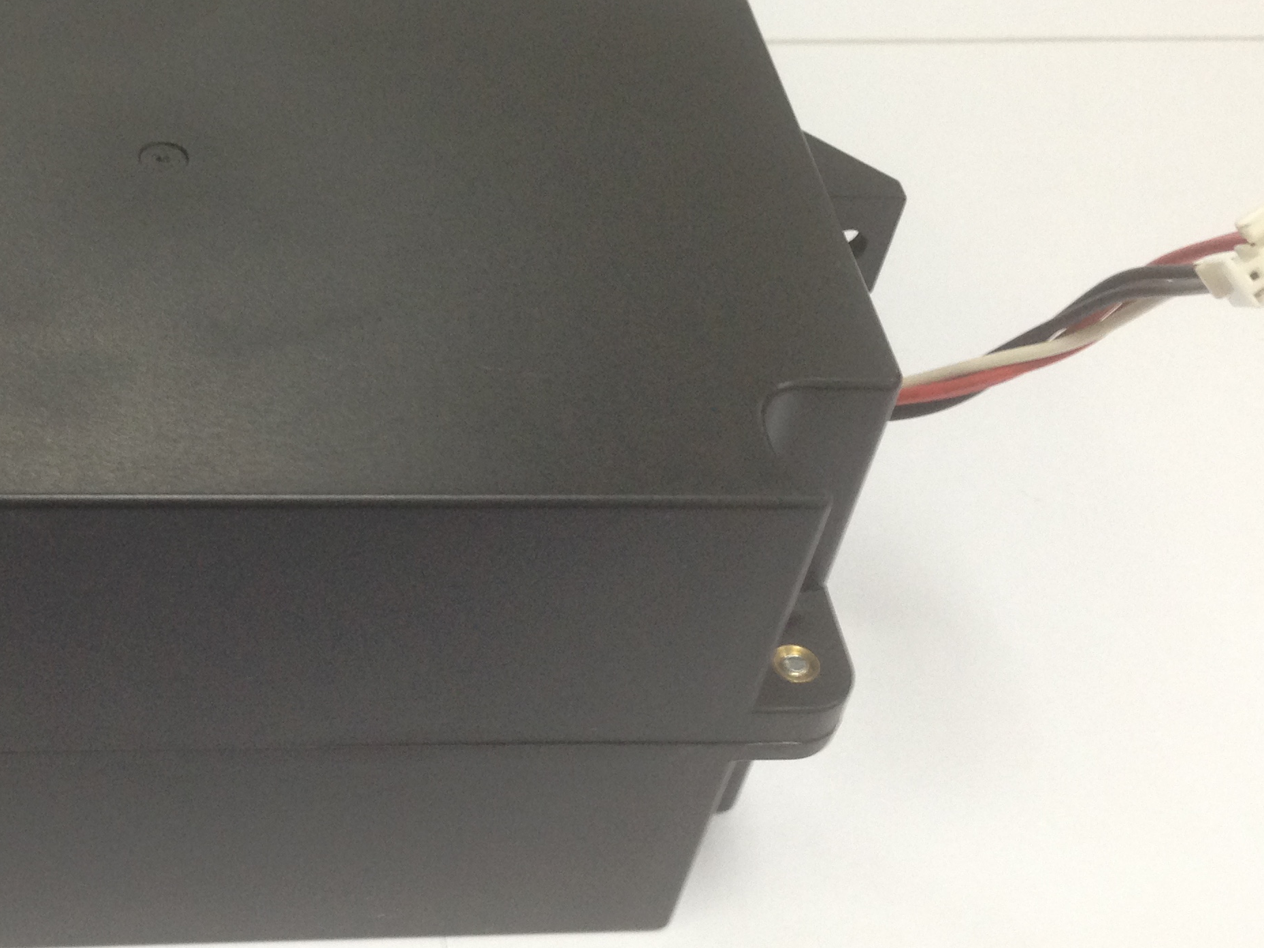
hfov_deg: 32.7
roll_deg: -3.1
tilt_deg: -40.2
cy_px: 413
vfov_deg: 25.2
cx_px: 330
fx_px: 2118
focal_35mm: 58
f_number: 2.4
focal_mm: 4.12
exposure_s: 1/20
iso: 100
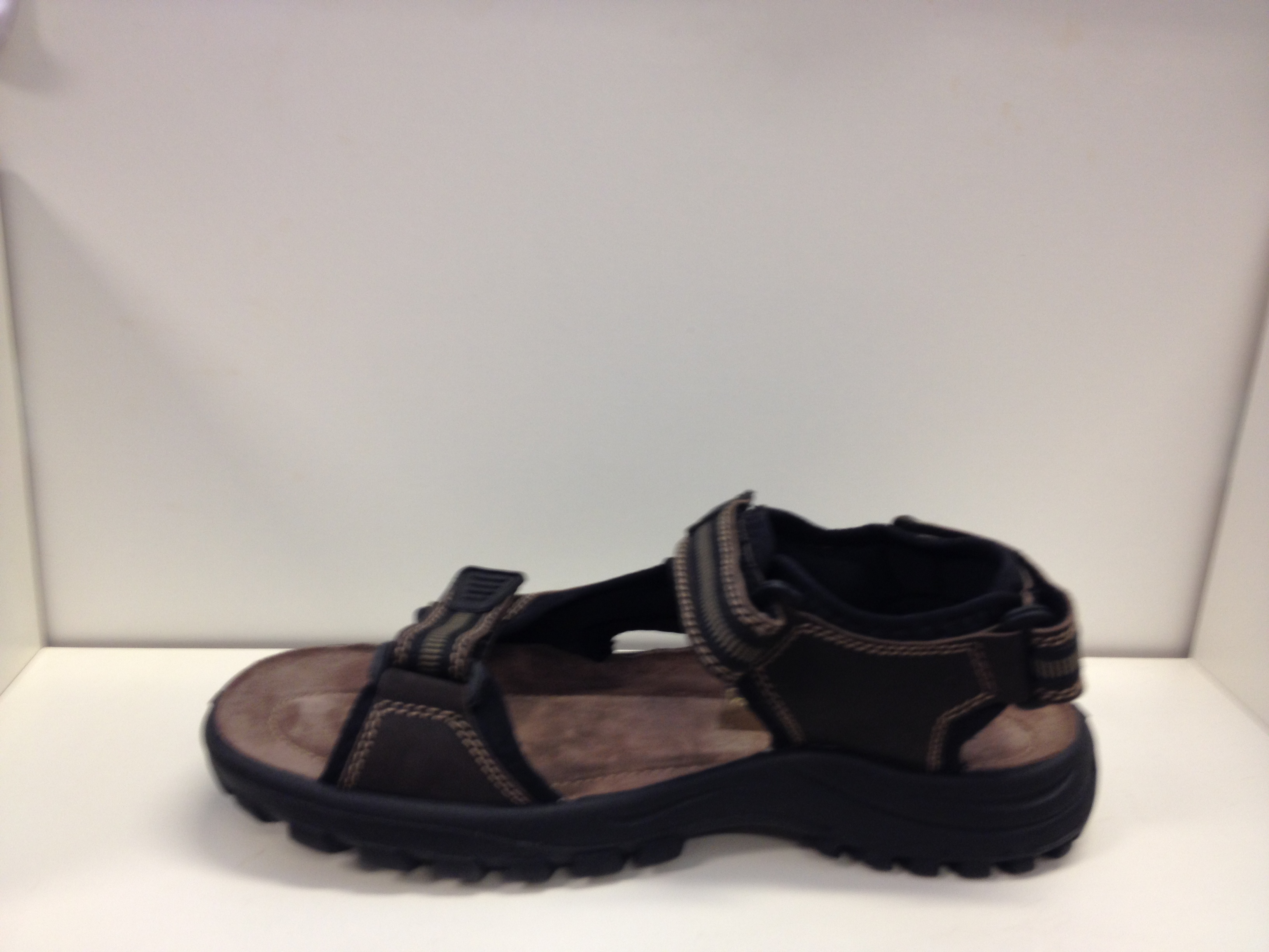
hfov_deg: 52.6
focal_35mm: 35
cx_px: 634
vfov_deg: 40.7
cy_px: 476
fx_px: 1283
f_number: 2.4
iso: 80
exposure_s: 1/20
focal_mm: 4.28
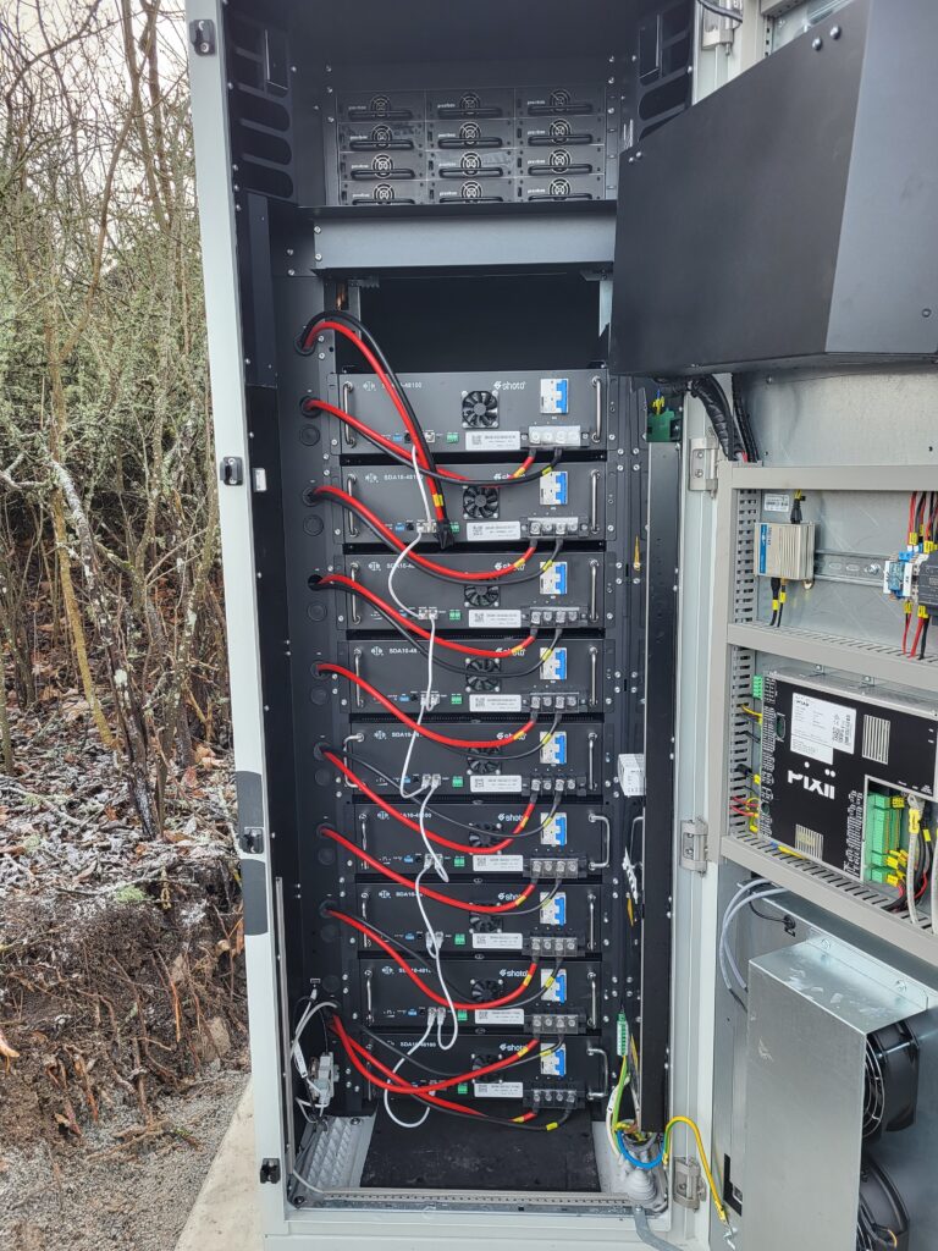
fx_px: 939
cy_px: 626
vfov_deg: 67.3
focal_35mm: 26
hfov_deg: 53.1
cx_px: 469
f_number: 1.8
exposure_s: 1/100
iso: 64
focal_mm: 5.4
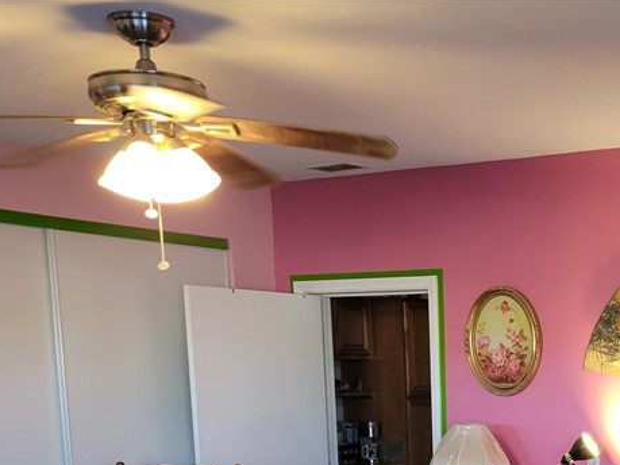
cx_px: 643
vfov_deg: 23.6
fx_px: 1039
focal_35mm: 58
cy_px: 516
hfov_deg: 30.5
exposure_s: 1/60
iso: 160
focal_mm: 5.4
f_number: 1.8
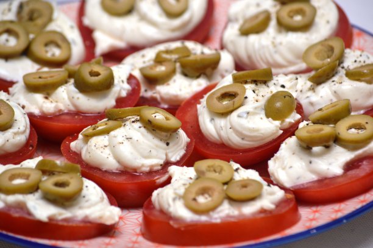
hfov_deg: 10.2
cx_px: 186
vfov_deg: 6.8
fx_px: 2096
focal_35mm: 202
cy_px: 124
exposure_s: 1/60
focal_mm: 135
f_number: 8
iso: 200
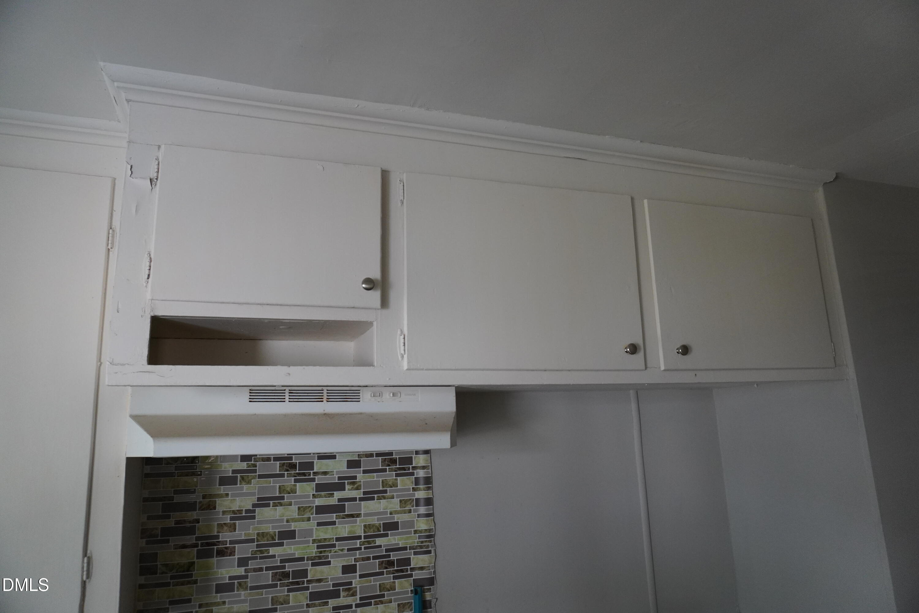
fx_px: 613
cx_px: 460
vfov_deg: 53.1
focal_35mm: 24
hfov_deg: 73.7
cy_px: 306
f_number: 4
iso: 1250
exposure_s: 1/160
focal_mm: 16
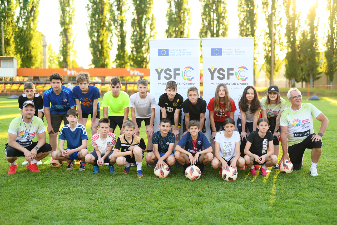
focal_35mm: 50
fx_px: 468
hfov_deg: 39.6
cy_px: 112
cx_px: 168
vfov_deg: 27.0
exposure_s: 1/640
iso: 250
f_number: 1.8
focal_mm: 50
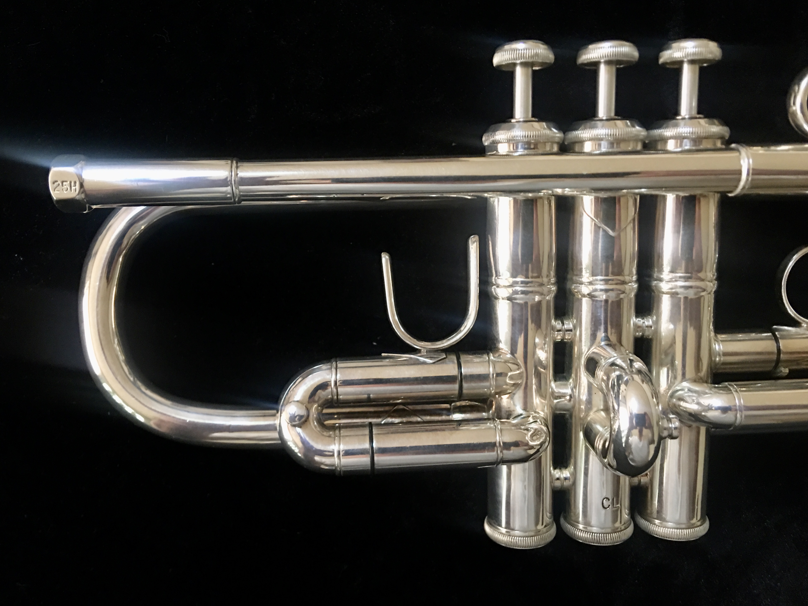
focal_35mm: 30
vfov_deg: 46.8
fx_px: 700
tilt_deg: -75.0
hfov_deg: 60.0
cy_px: 297
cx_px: 401
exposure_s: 1/10
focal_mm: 4.15
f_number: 2.2
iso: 100
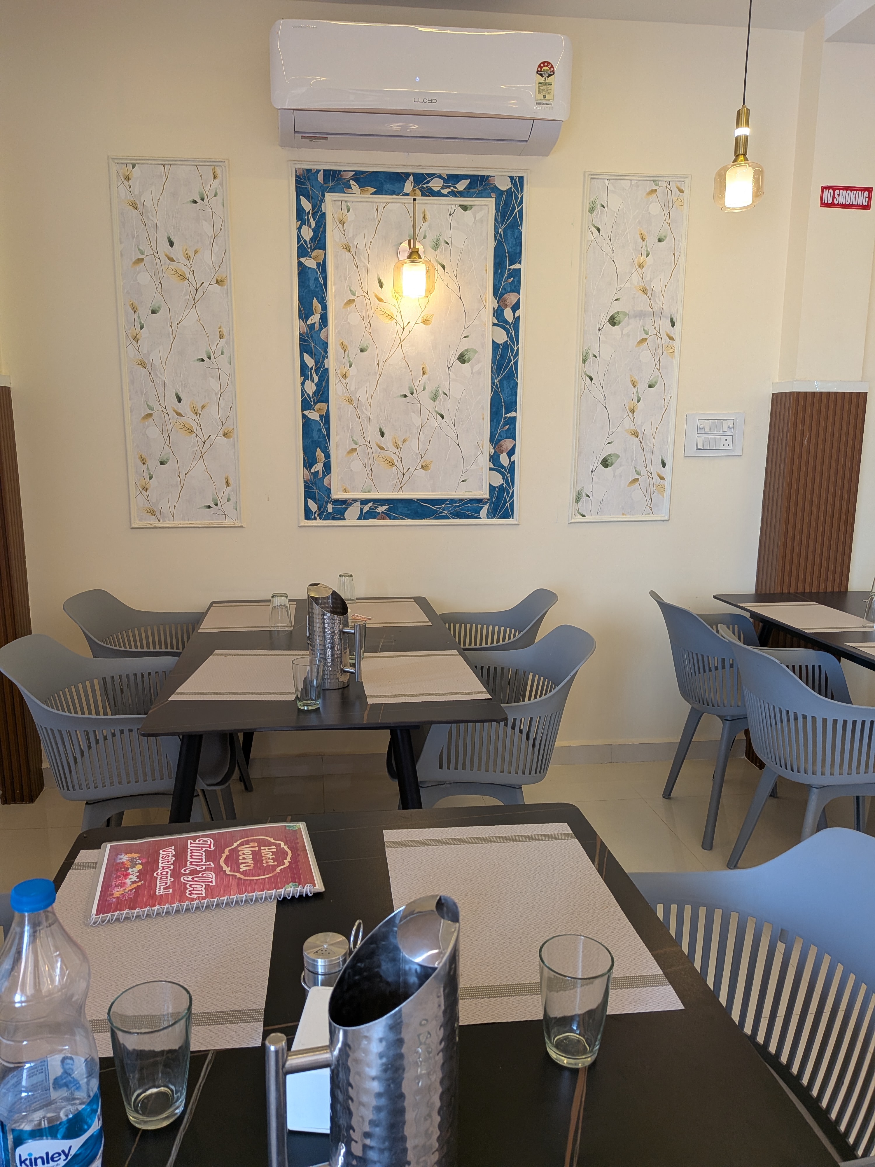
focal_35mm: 24
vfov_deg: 71.6
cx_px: 438
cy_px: 584
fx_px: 809
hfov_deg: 56.8
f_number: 1.7
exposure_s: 1/100
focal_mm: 4.53
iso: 91
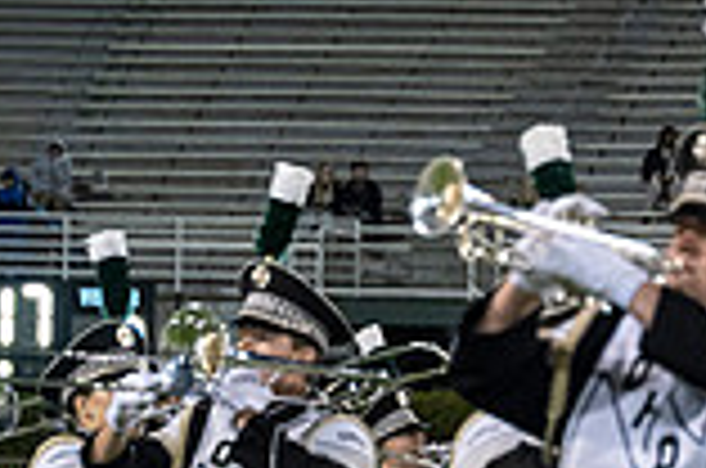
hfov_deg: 5.3
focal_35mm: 388
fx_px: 7594
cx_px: 45
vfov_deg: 3.5
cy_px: 792
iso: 800
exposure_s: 1/500
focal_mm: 70
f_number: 2.8
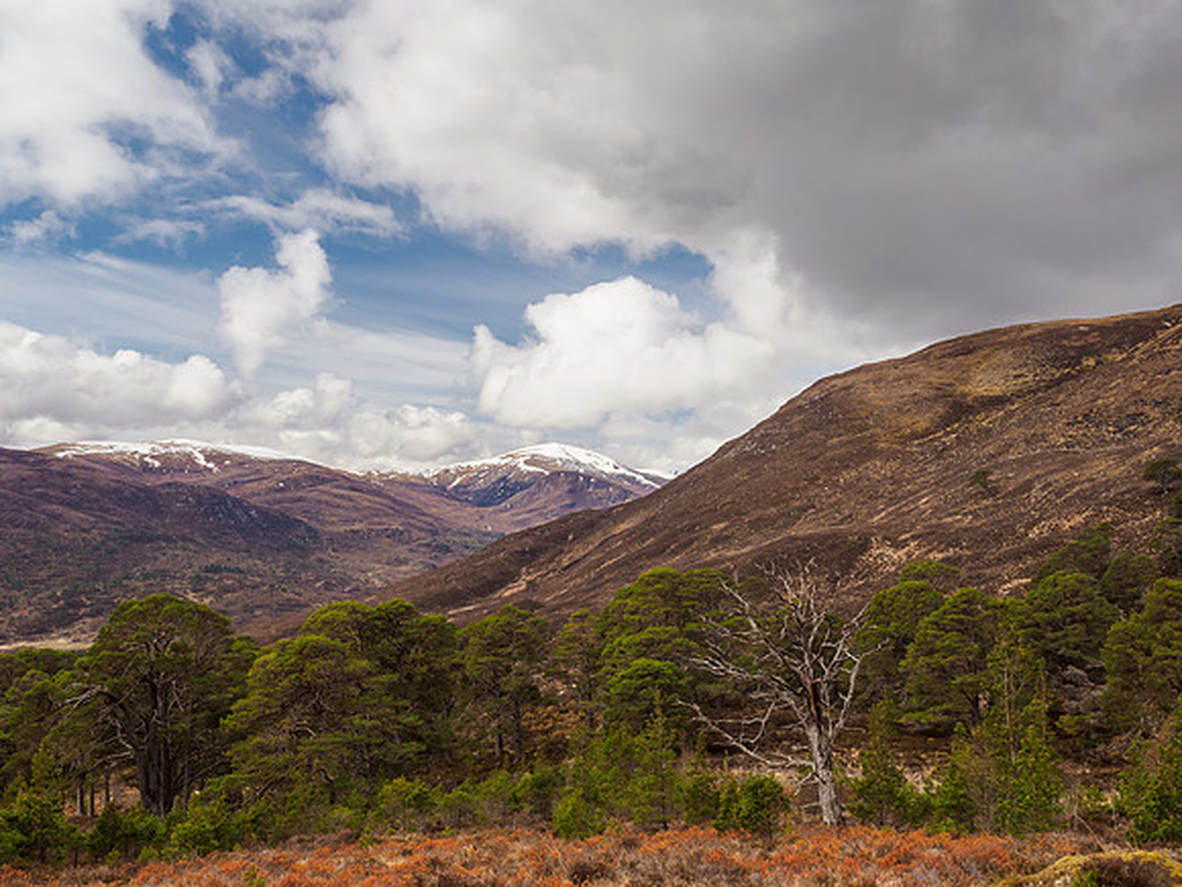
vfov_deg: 41.8
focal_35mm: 34
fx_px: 1161
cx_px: 591
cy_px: 444
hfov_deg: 54.0
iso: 200
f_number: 7.1
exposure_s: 1/200
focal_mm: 17
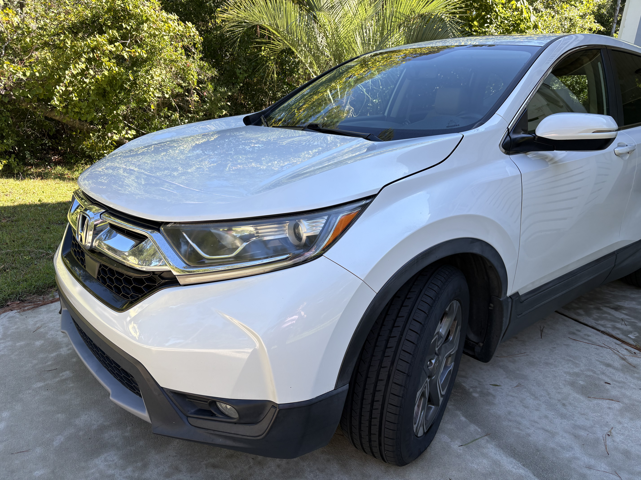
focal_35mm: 26
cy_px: 240
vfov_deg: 53.1
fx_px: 481
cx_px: 320
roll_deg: -5.2
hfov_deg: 67.3
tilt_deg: -14.8
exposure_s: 1/612
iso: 50
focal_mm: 5.96
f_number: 1.6
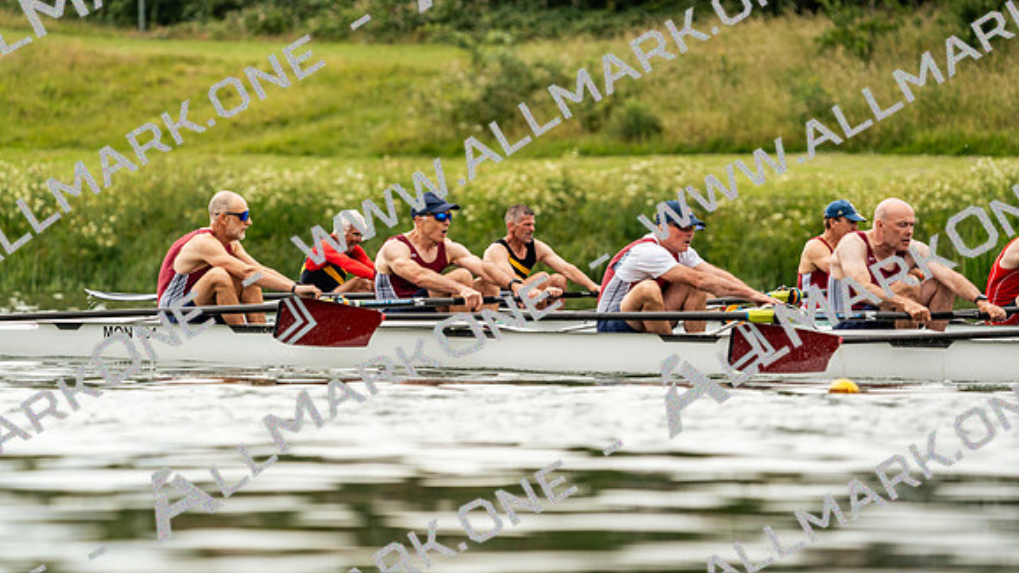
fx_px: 11482
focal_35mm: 425
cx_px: 510
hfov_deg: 5.1
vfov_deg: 2.9
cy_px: 271
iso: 400
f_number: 6.3
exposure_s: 1/2000
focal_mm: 404
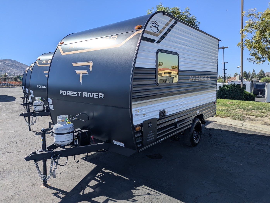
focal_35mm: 24
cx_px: 135
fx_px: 187
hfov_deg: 71.5
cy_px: 102
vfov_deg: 56.9
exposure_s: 1/4926
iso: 43
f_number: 1.85
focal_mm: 6.81
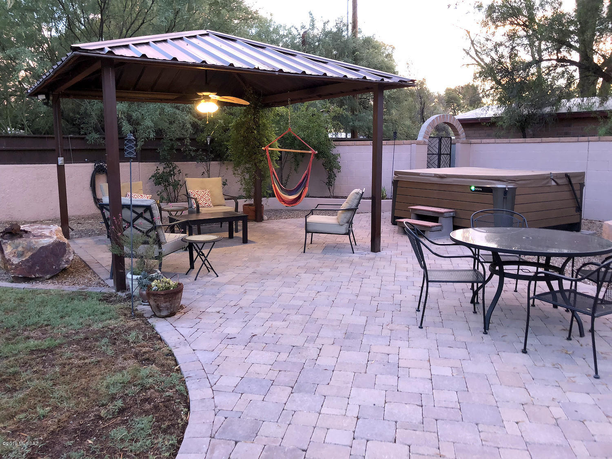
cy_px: 230
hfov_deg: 63.4
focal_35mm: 28
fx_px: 495
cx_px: 306
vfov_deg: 49.7
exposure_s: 1/7
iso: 100
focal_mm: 4
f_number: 1.8
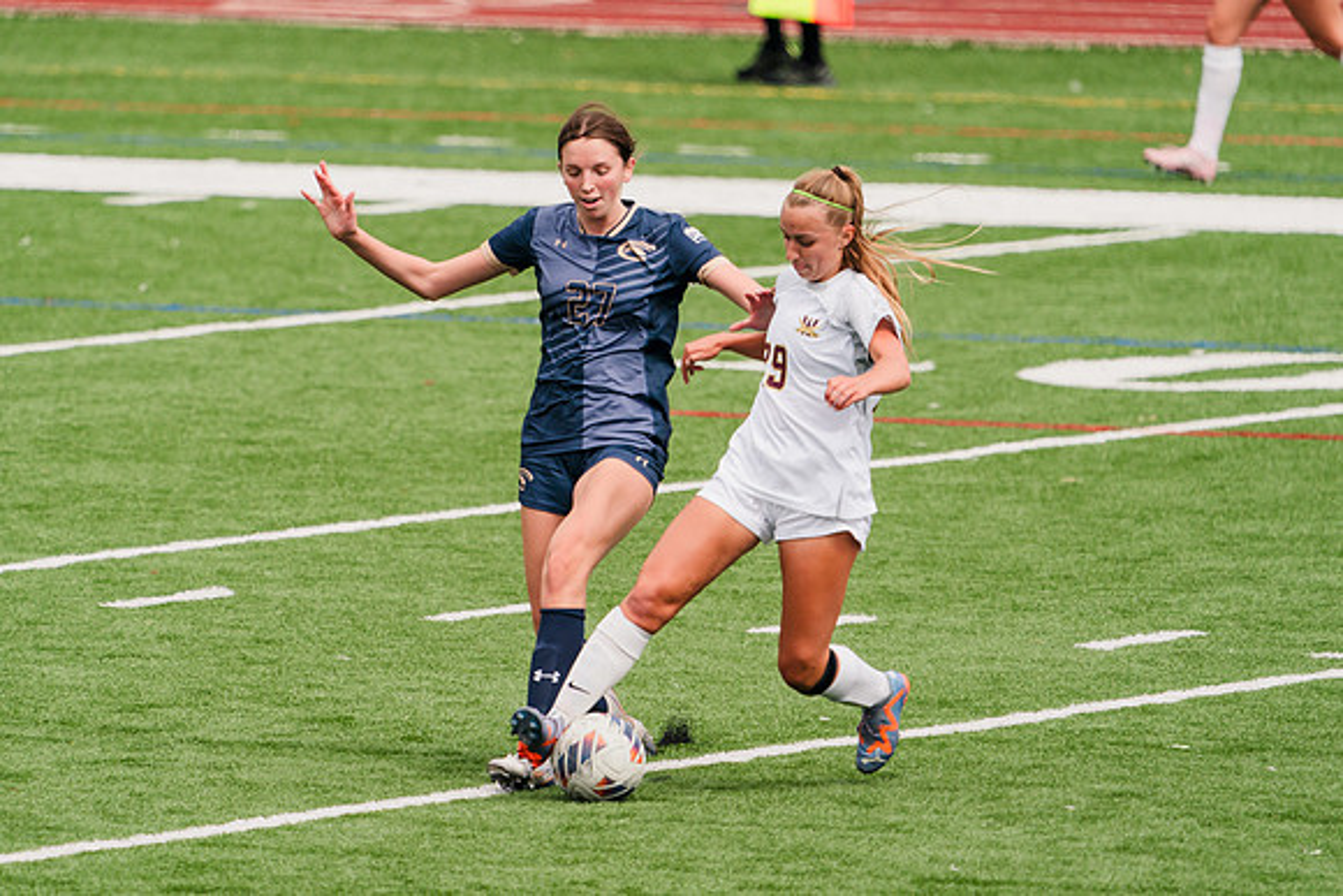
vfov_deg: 2.0
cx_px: 564
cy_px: 376
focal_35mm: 696
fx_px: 25964
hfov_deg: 3.0
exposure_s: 1/1600
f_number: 6.3
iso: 400
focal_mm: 600
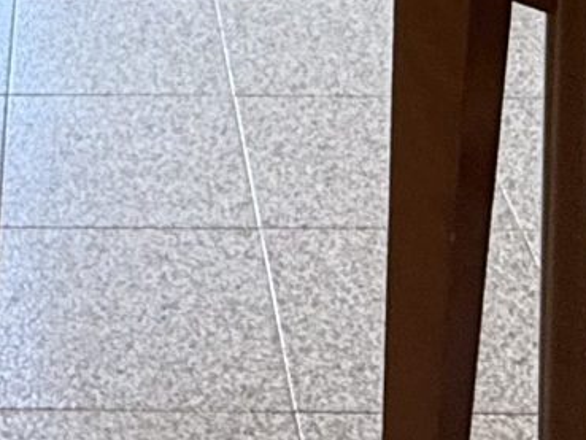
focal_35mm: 97
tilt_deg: -6.0
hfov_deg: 19.9
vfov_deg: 12.6
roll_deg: -0.4
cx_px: 75
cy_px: -550
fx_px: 1643
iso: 200
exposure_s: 1/50
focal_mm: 2.22
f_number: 2.2
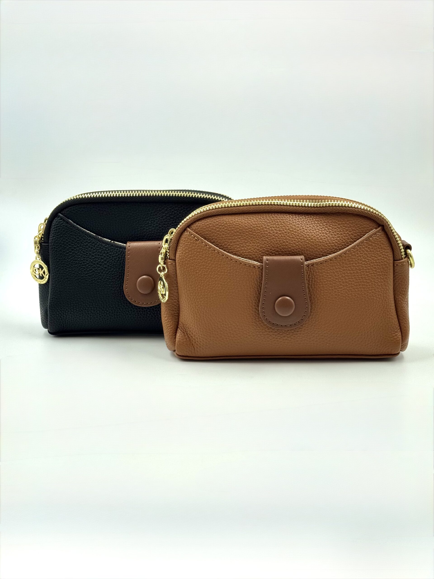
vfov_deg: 39.7
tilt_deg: -16.6
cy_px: 290
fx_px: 802
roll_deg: +2.2
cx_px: 217
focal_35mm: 48
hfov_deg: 30.3
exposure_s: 1/514
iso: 64
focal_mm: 6.76
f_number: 1.78
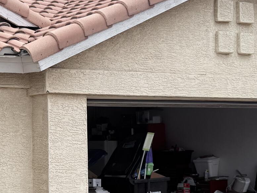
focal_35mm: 93
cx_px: -18
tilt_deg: -1.0
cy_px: 160
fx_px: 691
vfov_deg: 15.8
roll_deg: +1.0
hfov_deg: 20.2
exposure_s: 1/4975
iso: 80
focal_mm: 6.76
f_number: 1.78
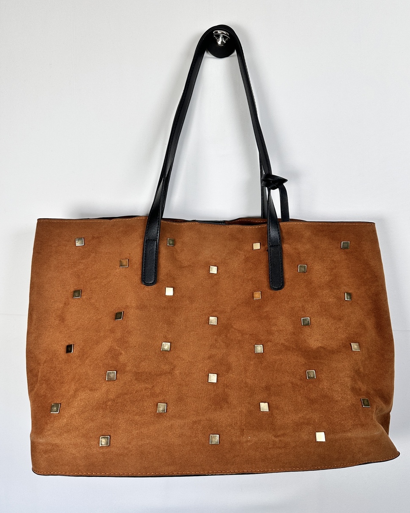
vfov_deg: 66.0
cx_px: 212
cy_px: 258
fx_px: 394
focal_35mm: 26
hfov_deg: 54.9
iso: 80
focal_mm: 6.86
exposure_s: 1/277
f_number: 1.78
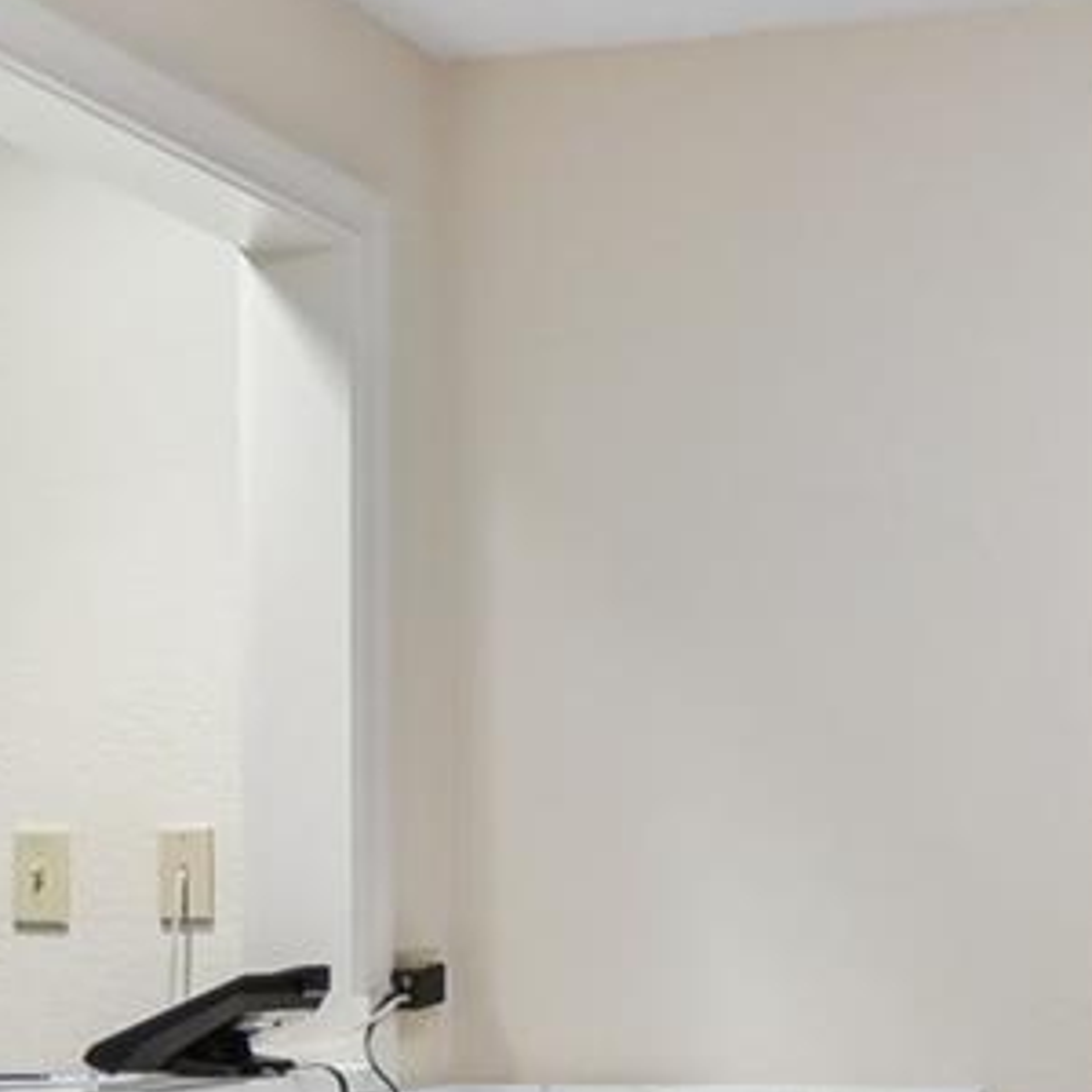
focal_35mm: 68
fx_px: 2427
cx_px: 972
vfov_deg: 24.9
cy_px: 870
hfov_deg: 24.7
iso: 100
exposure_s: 1/2
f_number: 8
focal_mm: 10
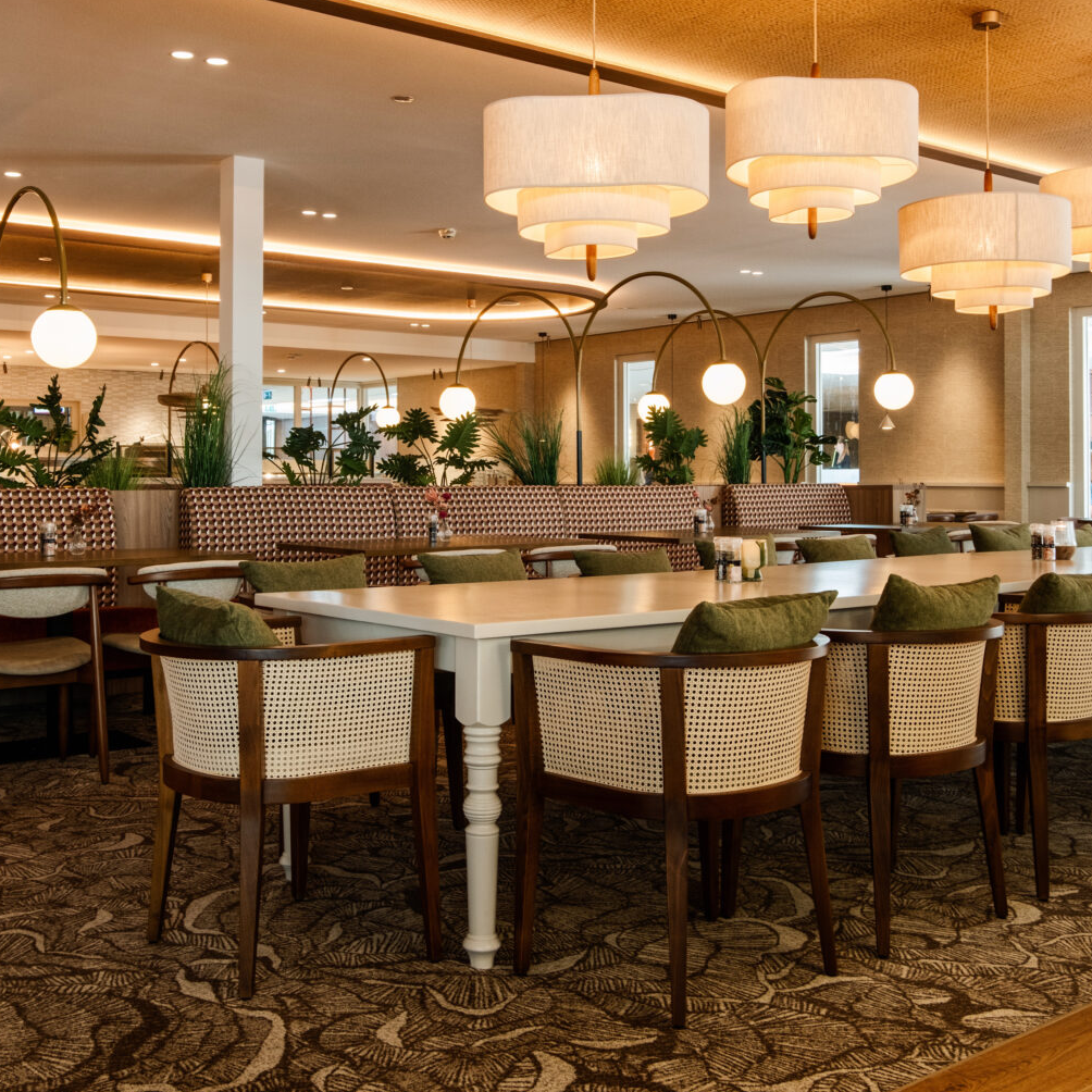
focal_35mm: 39
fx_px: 1392
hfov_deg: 42.8
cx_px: 551
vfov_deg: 42.7
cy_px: 464
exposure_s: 1/2
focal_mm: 19.7
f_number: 10
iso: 320
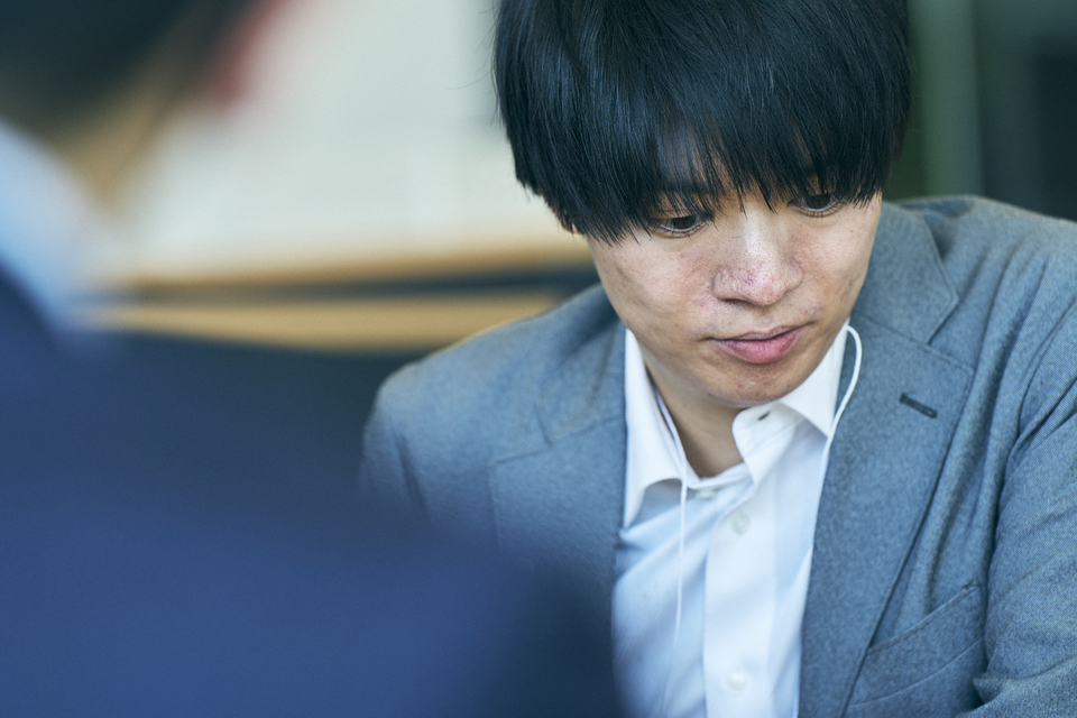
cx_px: 538
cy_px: 359
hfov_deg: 10.3
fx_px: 5983
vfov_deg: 6.9
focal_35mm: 200
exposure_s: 1/200
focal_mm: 200
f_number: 3.5
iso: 400
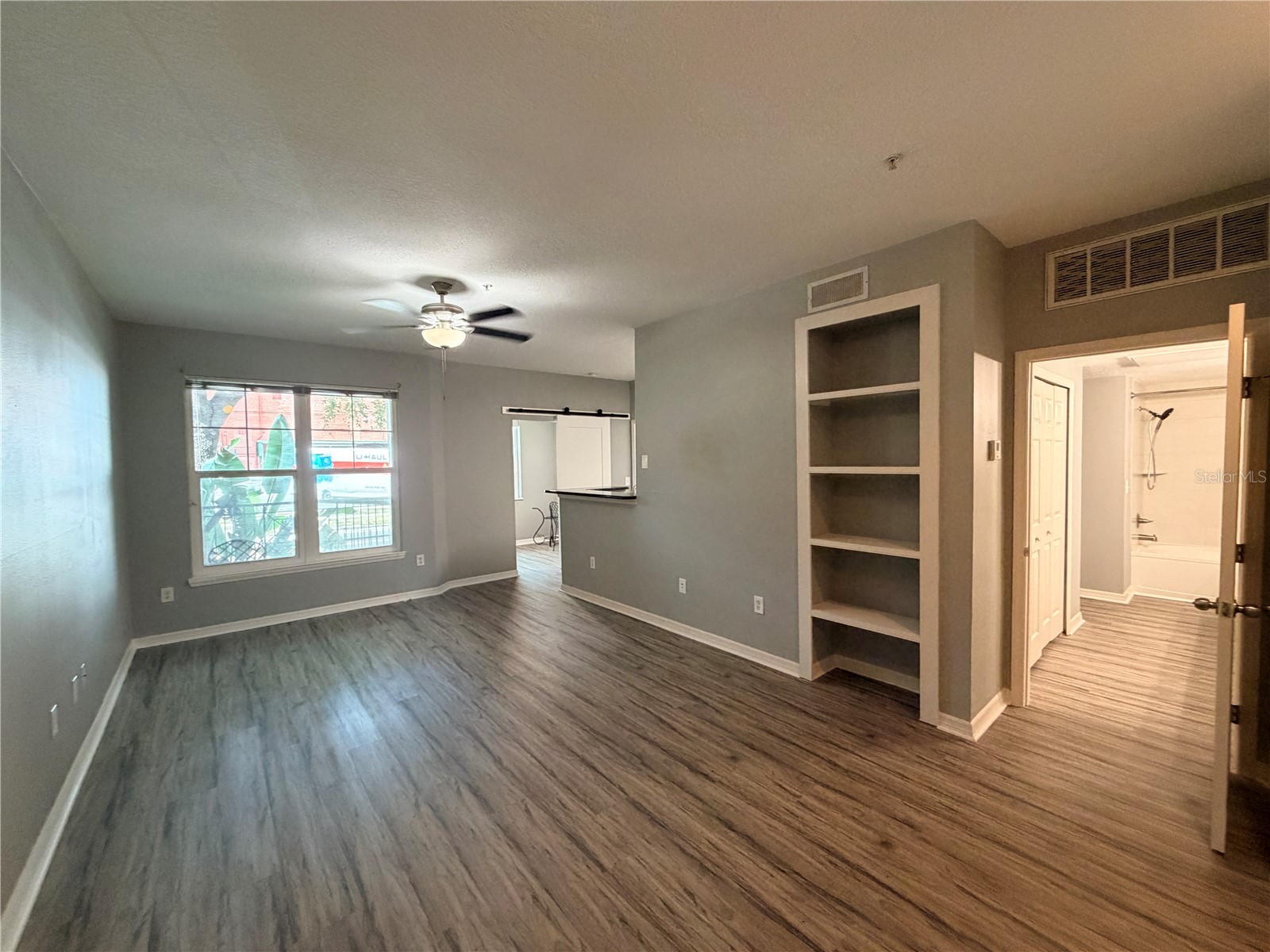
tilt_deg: -2.5
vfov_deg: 85.7
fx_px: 514
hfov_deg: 102.1
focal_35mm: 14
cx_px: 635
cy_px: 476
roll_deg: +1.8
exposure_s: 1/60
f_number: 2.2
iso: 320
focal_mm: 2.22
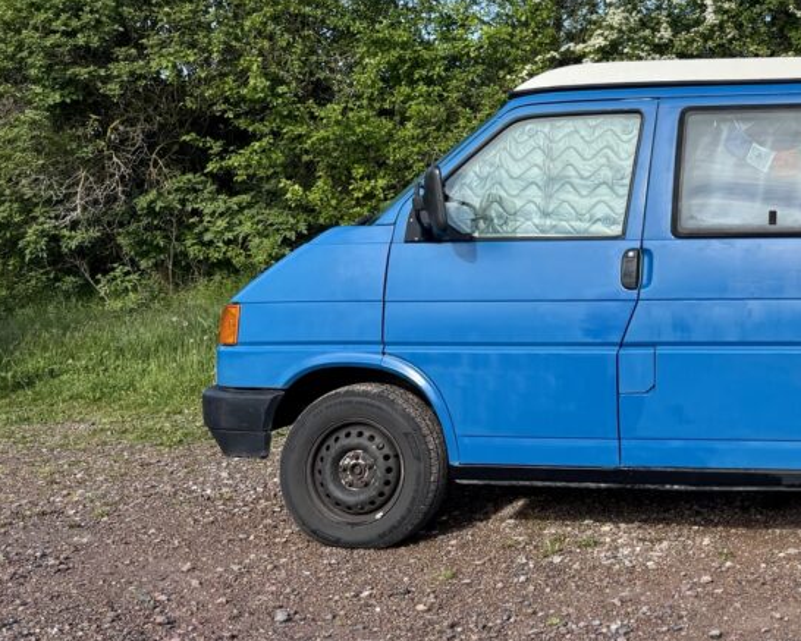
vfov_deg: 28.0
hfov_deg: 32.2
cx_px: 827
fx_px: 1257
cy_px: 125
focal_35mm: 53
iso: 50
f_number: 1.6
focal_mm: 5.96
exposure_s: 1/1399
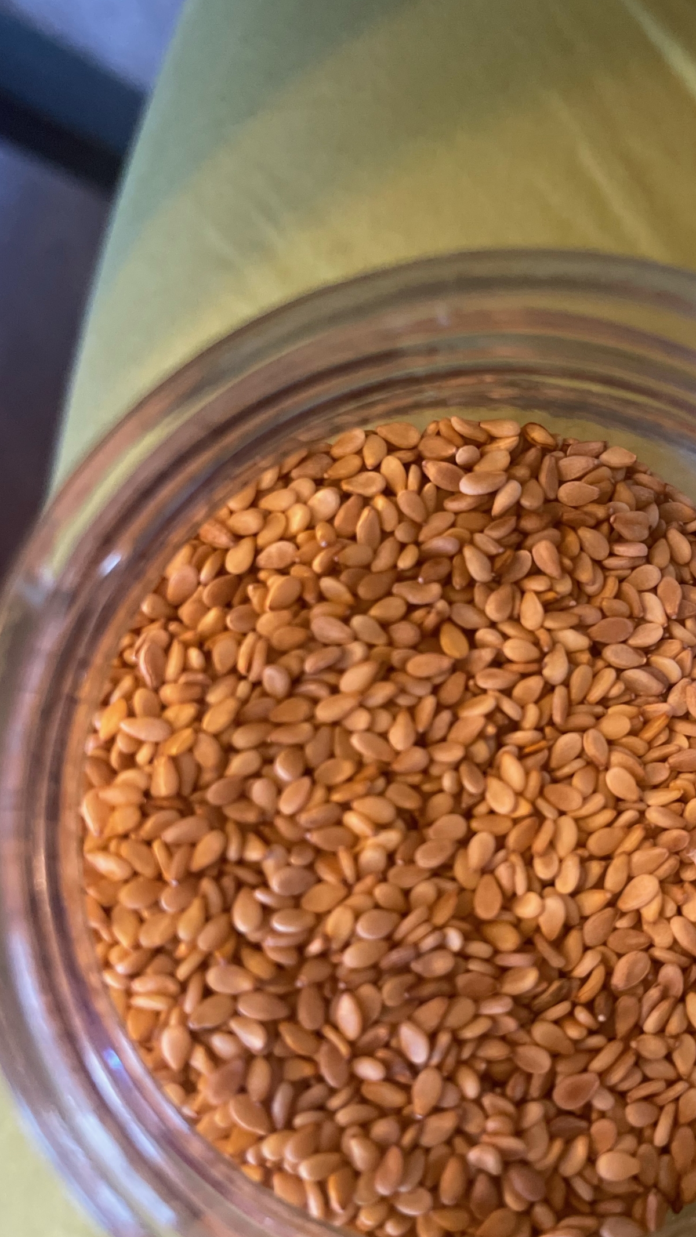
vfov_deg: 57.8
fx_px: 1115
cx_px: 454
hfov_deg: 34.4
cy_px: 713
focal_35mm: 34
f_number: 1.6
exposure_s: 1/33
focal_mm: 4.2
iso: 400
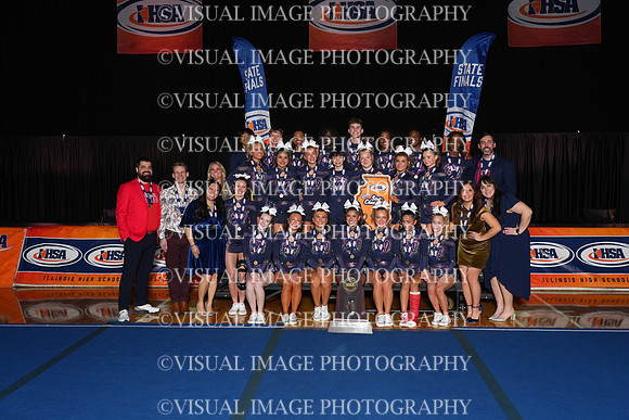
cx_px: 314
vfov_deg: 37.9
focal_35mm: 35
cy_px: 210
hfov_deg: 54.4
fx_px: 612
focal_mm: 35
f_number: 8
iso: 640
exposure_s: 1/160
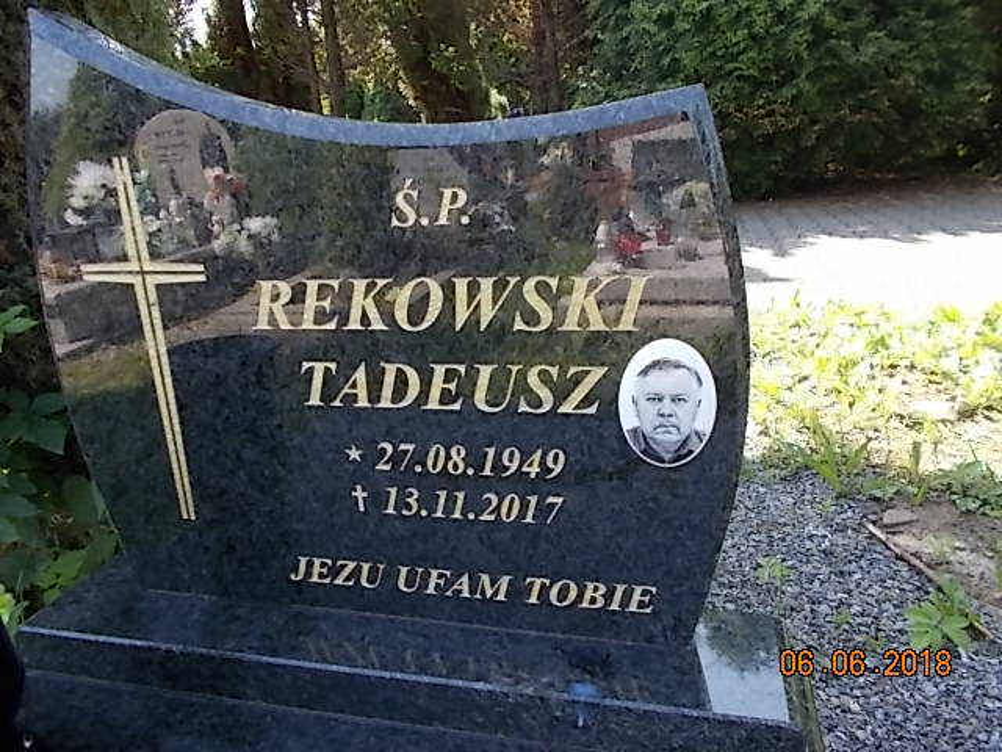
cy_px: 376
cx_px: 501
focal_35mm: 26
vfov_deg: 53.1
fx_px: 753
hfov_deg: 67.3
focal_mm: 4.6
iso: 80
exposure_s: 1/125
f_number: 3.2
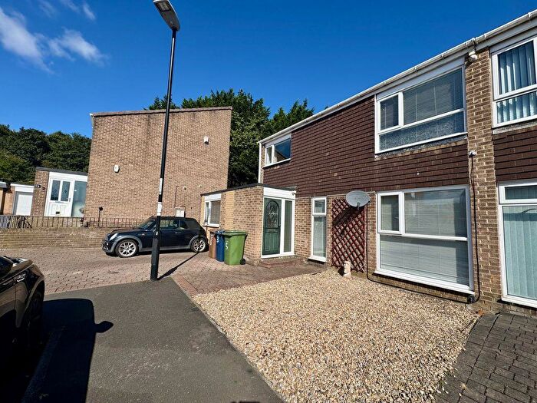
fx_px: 217
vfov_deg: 85.7
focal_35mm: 14
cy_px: 202
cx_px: 268
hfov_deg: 102.1
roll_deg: -1.5
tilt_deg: +5.5
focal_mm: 2.22
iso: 50
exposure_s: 1/2273
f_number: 2.2
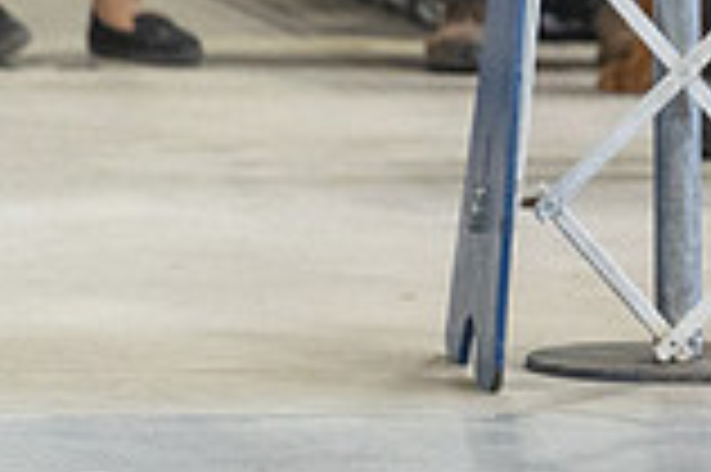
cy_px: -227
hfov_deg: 2.8
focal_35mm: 729
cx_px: 1224
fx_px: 14383
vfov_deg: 1.9
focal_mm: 198
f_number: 4
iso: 6400
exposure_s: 1/320
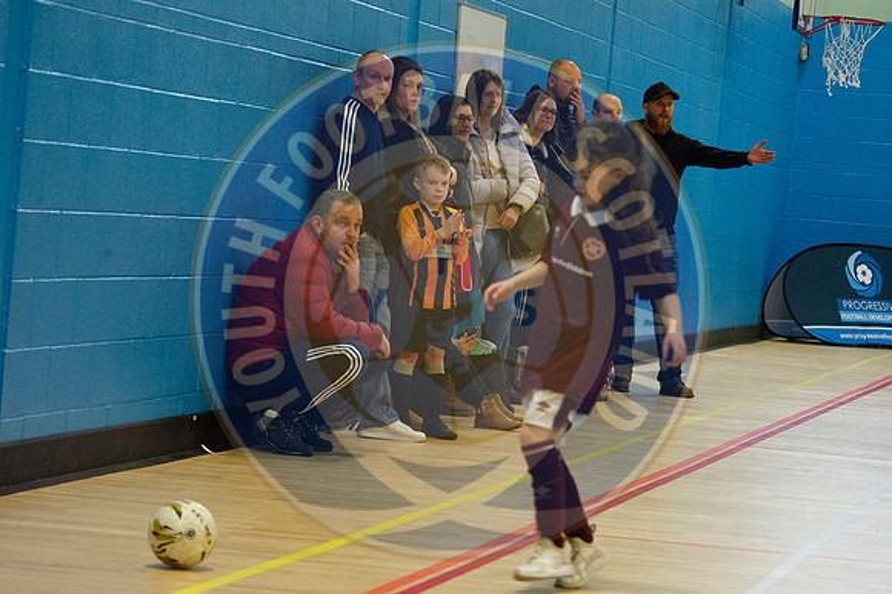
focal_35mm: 135
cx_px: 446
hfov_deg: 15.2
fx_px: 3343
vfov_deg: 10.1
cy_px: 297
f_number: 6.3
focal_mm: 135
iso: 8000
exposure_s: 1/320
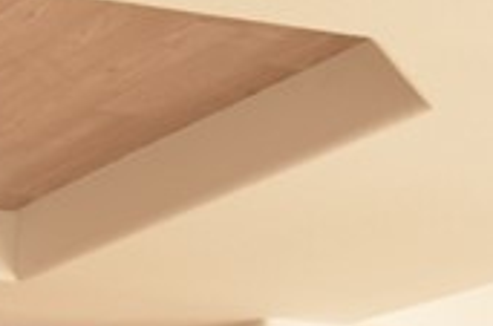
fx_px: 2349
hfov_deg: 11.5
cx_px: -226
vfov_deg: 7.1
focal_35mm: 172
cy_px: 974
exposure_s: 1/60
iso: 200
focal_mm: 18
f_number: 4
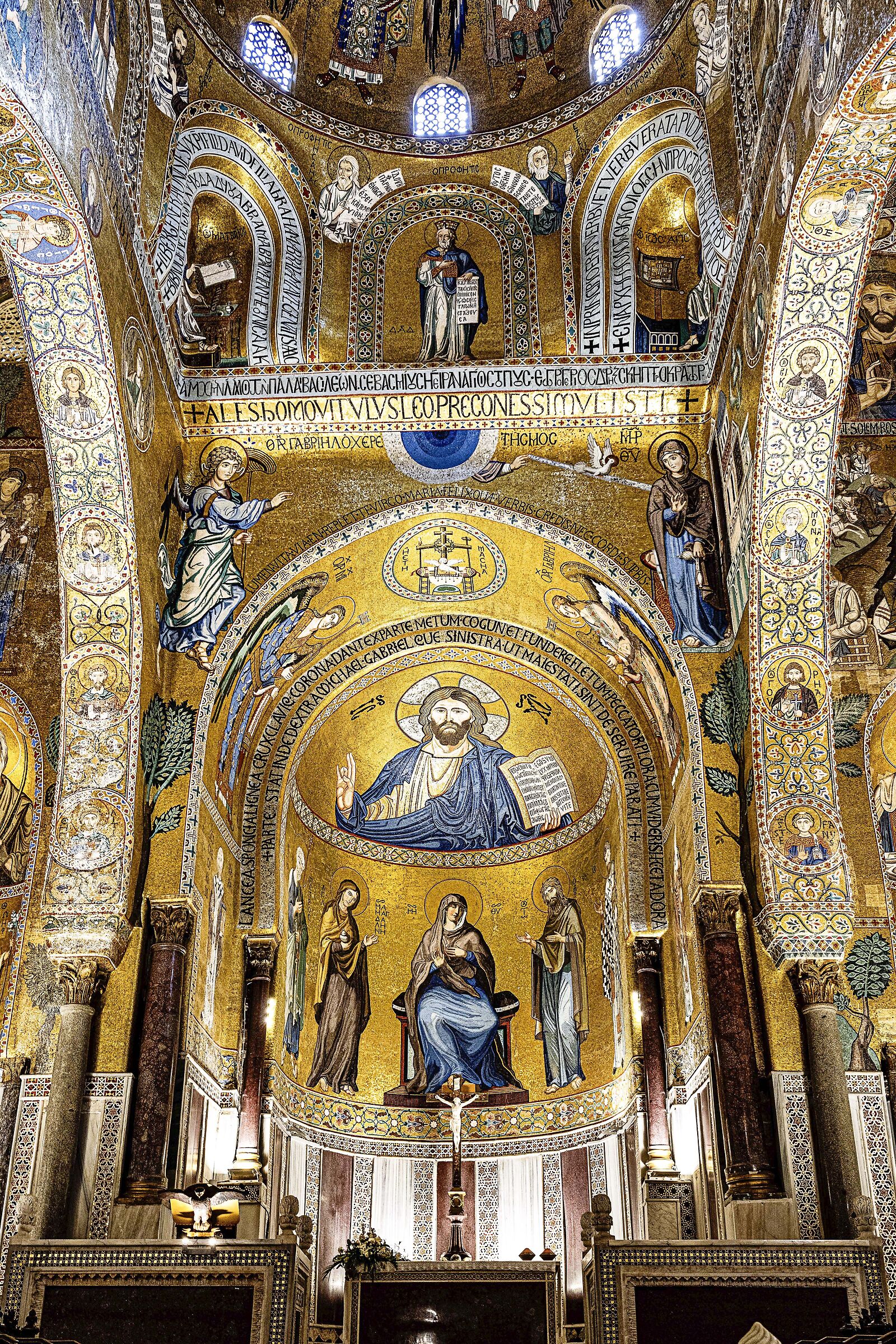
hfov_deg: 42.3
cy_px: 672
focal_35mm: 31
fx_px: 1157
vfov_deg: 60.3
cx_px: 448
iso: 1600
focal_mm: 31
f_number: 8
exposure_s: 1/40
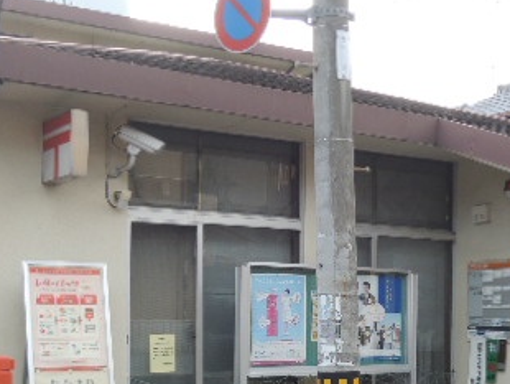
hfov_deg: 30.2
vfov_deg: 22.4
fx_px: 944
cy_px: 346
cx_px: 288
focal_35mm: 64
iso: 100
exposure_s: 1/125
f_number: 3
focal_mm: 5.5
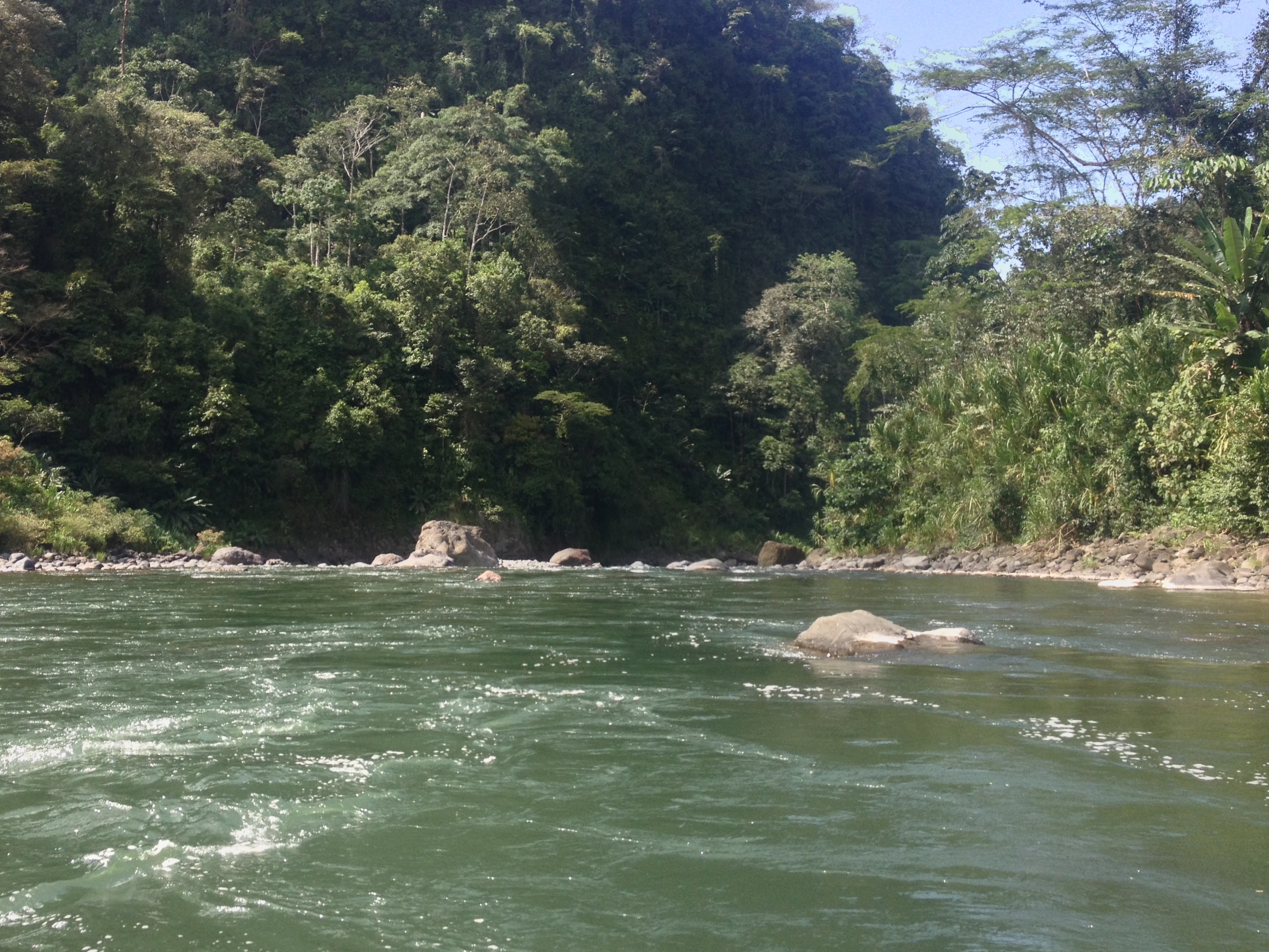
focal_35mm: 43
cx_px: 523
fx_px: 1576
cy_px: 417
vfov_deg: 33.6
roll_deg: +0.0
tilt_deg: +2.6
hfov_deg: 43.7
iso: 50
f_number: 2.4
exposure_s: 1/635
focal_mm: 4.28
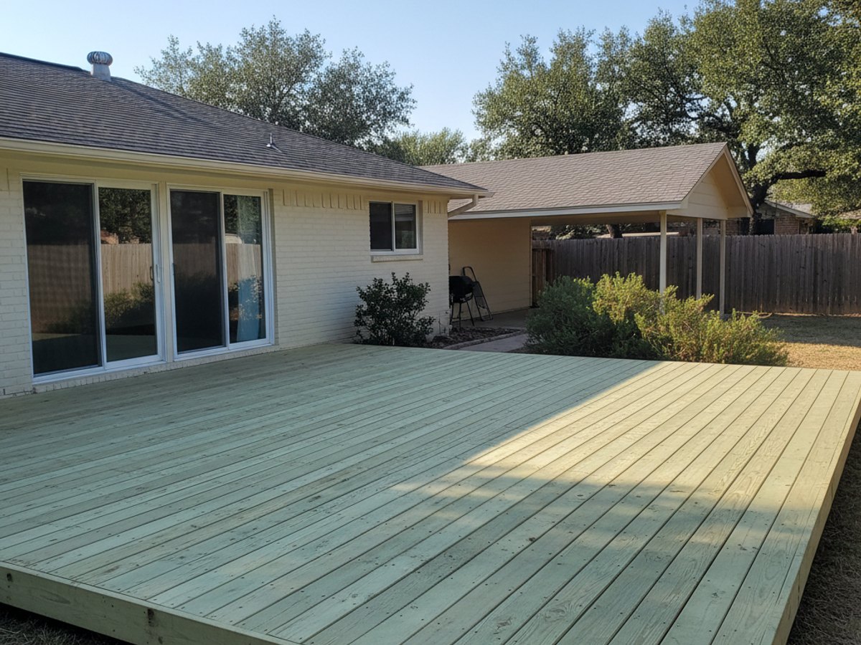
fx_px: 597
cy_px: 322
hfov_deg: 71.6
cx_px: 430
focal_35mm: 24
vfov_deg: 56.8
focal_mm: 6.8
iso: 686
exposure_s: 1/1572
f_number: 1.68
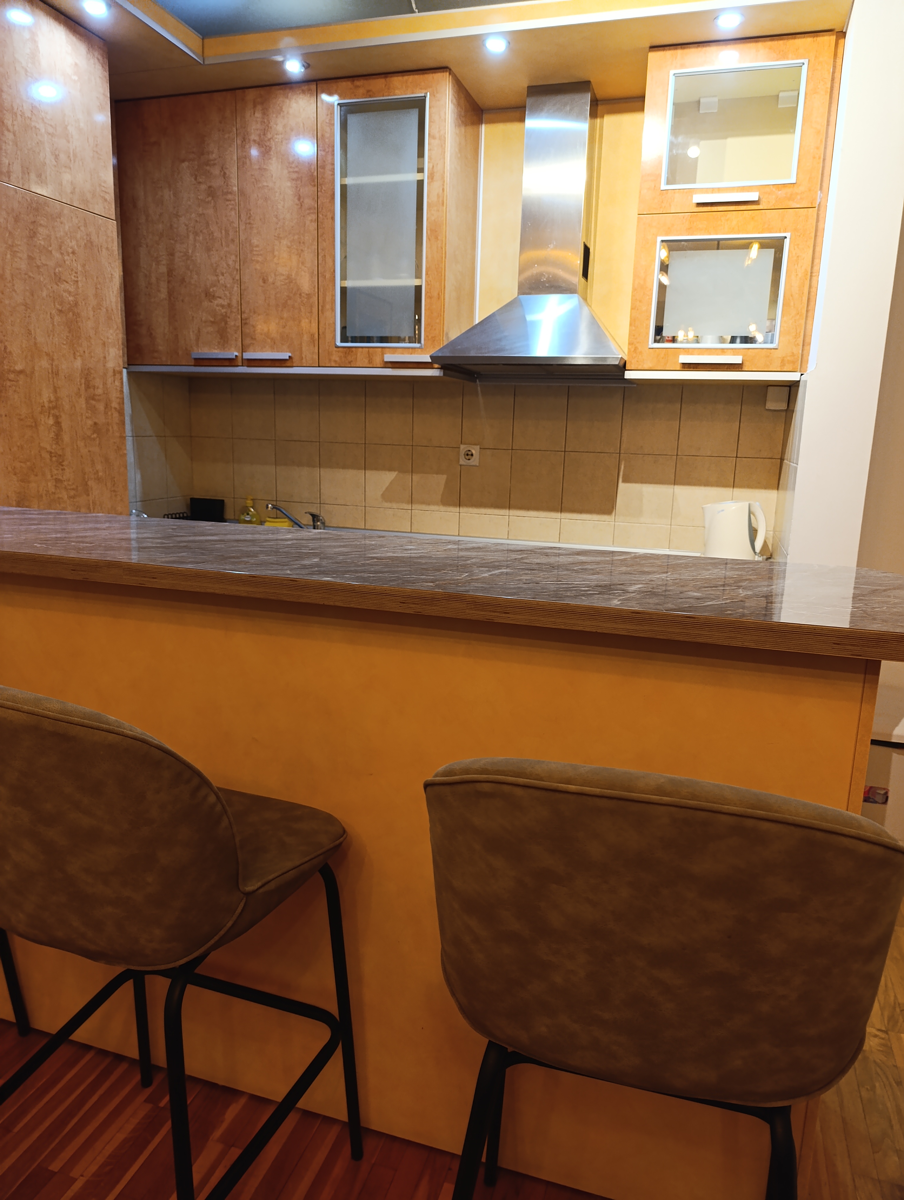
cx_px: 452
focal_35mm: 23
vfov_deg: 73.8
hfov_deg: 59.0
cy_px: 600
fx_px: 799
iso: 800
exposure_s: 1/100
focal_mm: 6.14
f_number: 1.6
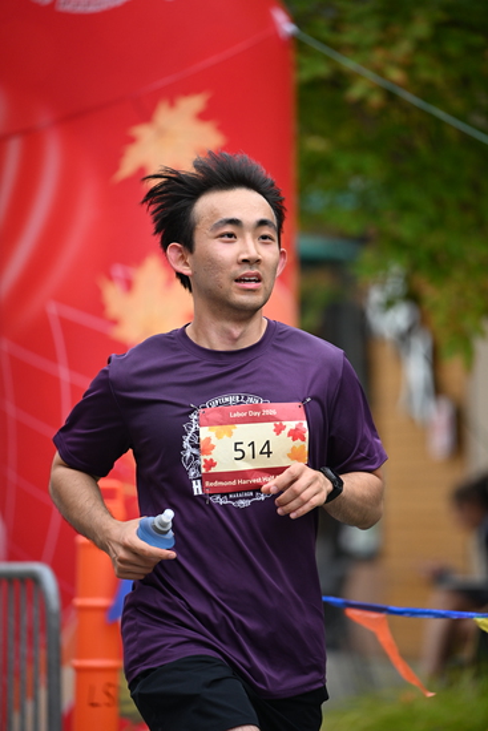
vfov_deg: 10.3
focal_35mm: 200
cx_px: 244
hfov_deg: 6.9
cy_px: 366
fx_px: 4064
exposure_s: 1/2000
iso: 640
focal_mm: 200
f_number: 2.8
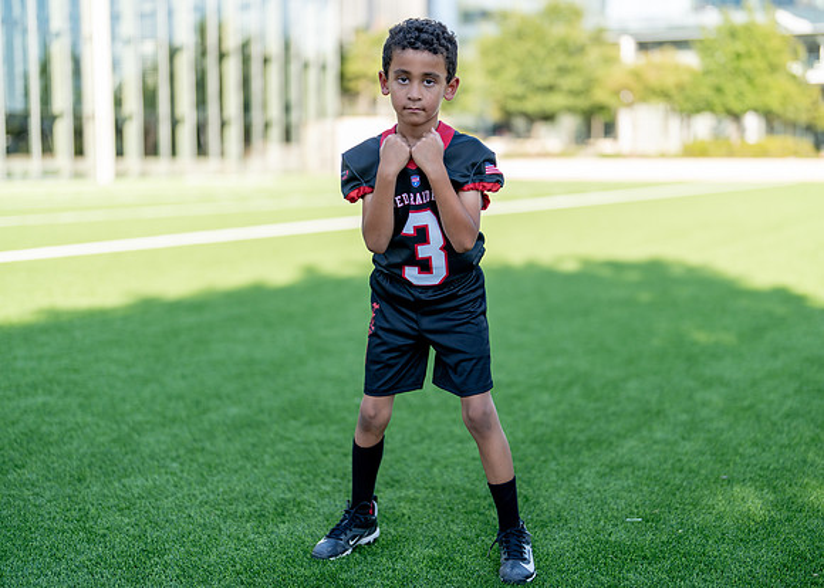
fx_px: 1281
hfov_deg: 35.6
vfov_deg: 25.9
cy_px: 301
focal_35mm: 55
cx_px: 438
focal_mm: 50
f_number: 1.2
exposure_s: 1/1250
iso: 100
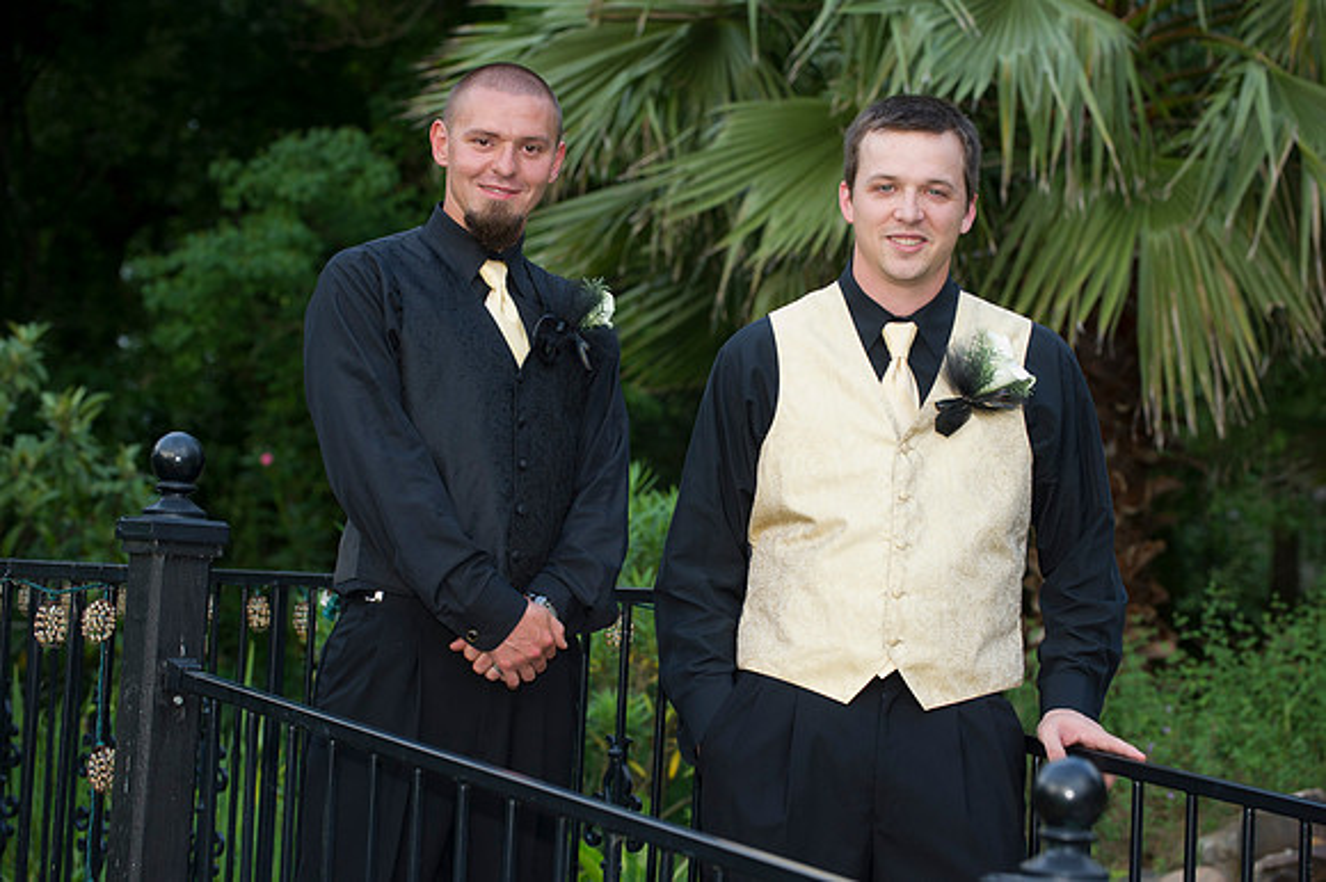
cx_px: 663
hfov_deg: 18.6
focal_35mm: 110
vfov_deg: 12.4
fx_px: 4049
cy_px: 441
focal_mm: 110
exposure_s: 1/250
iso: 800
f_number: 4.5
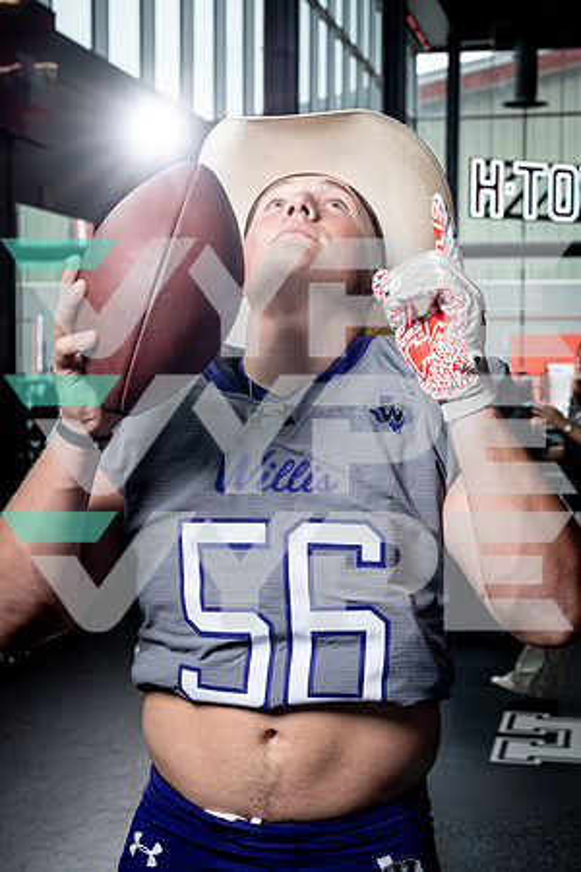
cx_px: 290
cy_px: 436
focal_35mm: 63
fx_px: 1525
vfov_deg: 31.9
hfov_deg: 21.6
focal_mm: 63
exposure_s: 1/250
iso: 640
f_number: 8
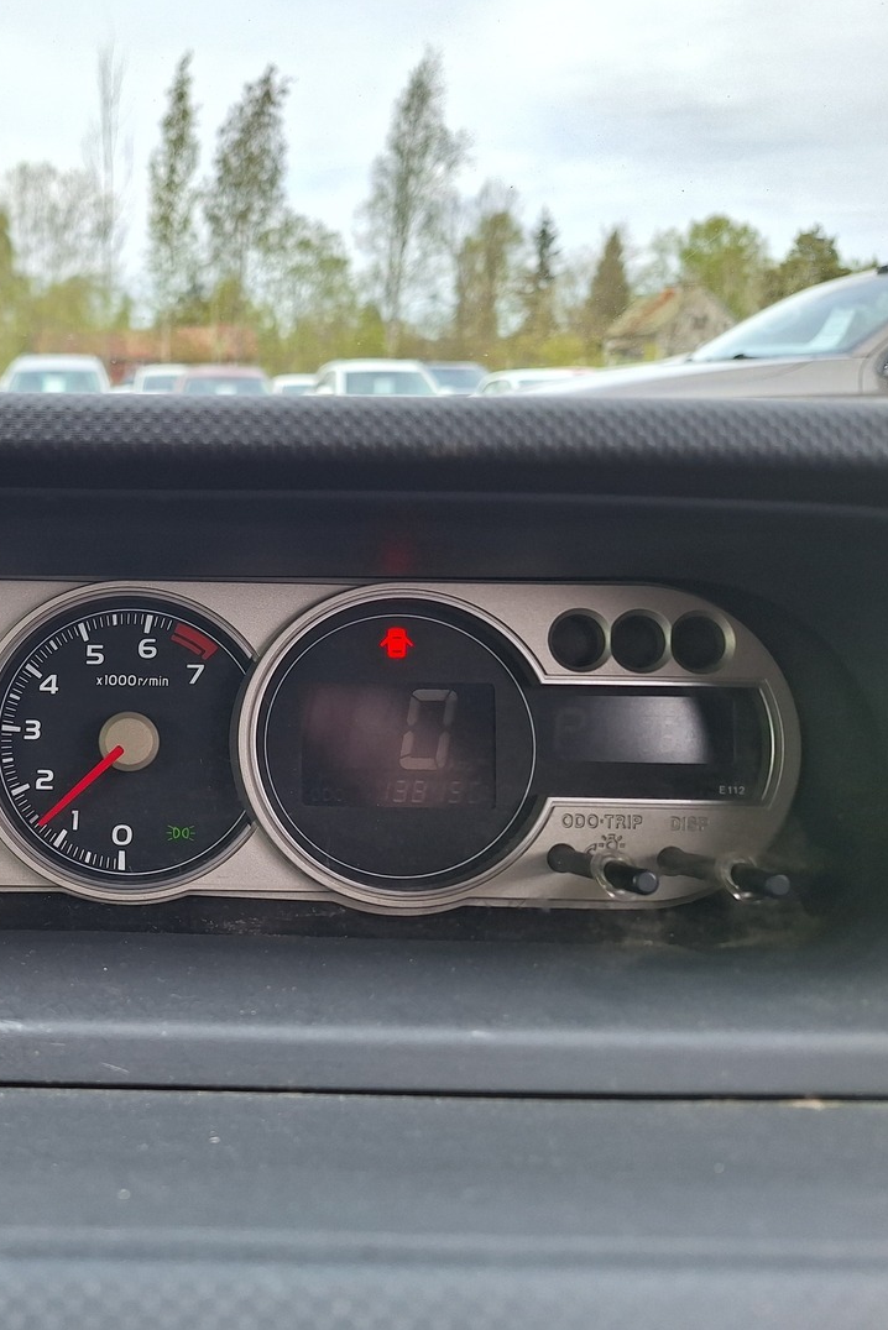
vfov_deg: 58.7
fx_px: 1183
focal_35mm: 32
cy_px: 664
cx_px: 61
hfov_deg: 37.9
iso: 40
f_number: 1.8
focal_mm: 5.54
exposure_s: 1/303
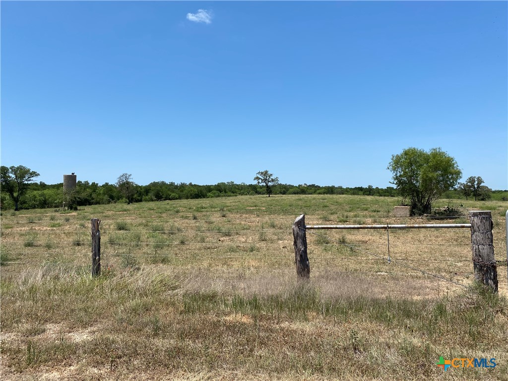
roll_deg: +0.3
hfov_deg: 67.3
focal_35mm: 26
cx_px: 254
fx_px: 382
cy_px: 190
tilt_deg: +3.6
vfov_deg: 53.1
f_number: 1.8
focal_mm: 4.25
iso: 32
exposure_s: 1/3497
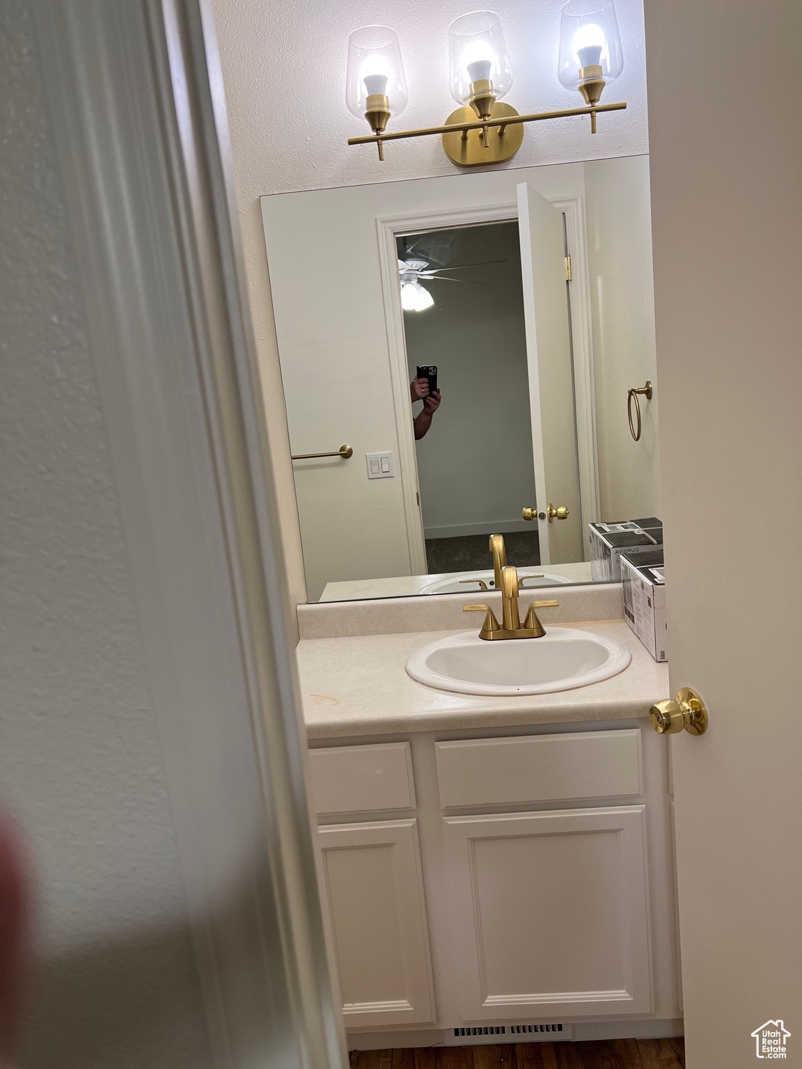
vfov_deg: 67.3
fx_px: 803
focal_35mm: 26
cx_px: 401
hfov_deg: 53.1
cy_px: 534
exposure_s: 1/120
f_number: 1.5
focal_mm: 5.7
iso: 80
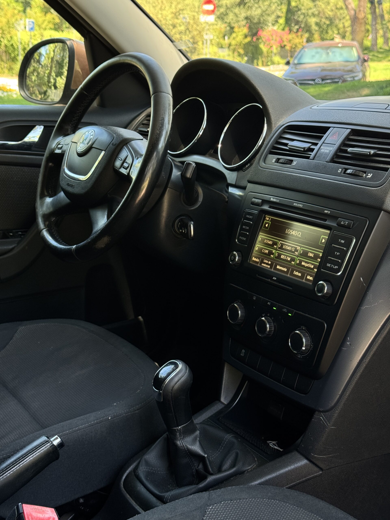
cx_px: 195
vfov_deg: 39.7
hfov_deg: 30.3
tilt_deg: -16.2
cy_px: 260
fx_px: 721
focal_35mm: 48
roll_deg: -0.7
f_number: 1.78
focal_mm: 6.76
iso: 100
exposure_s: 1/107
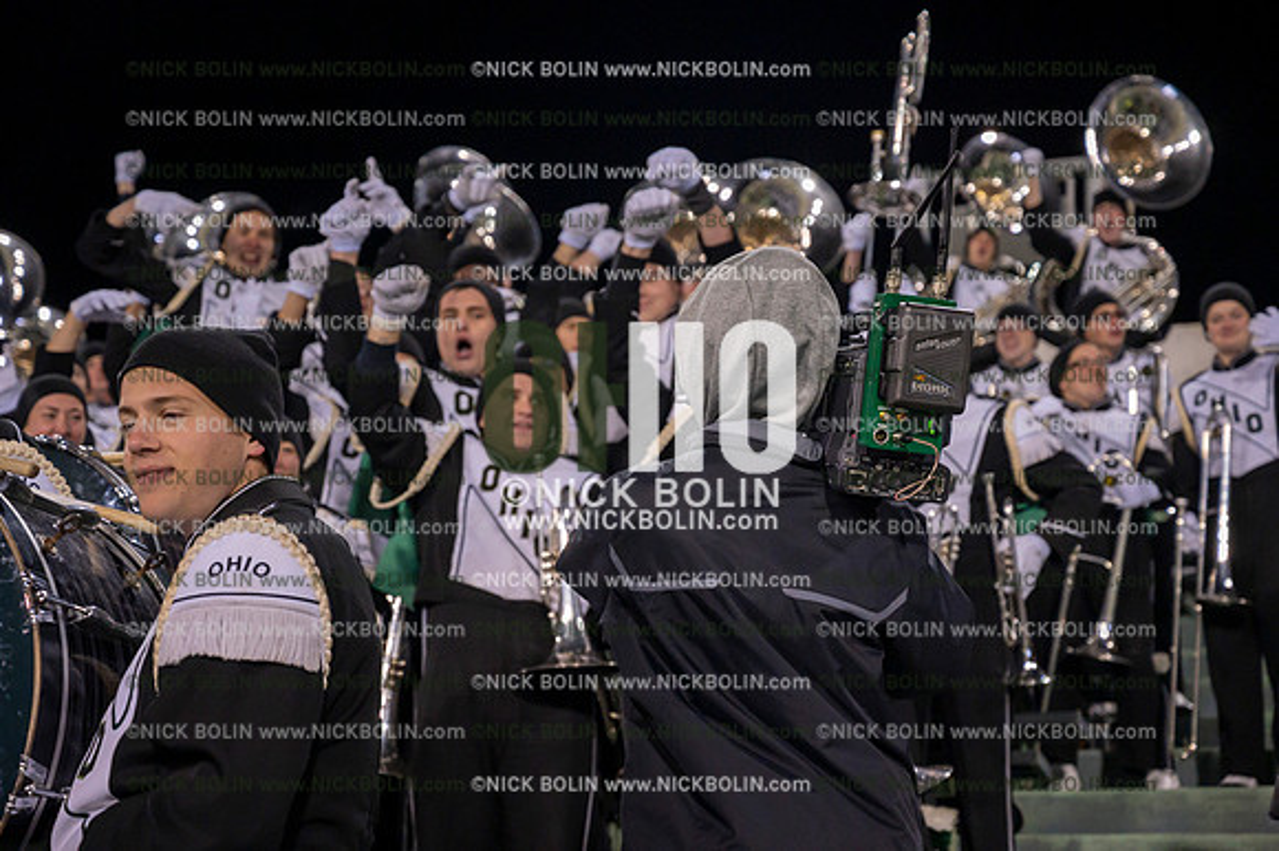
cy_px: 426
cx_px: 640
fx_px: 2414
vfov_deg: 20.0
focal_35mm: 68
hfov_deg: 29.7
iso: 5000
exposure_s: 1/640
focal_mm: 68
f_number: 4.5
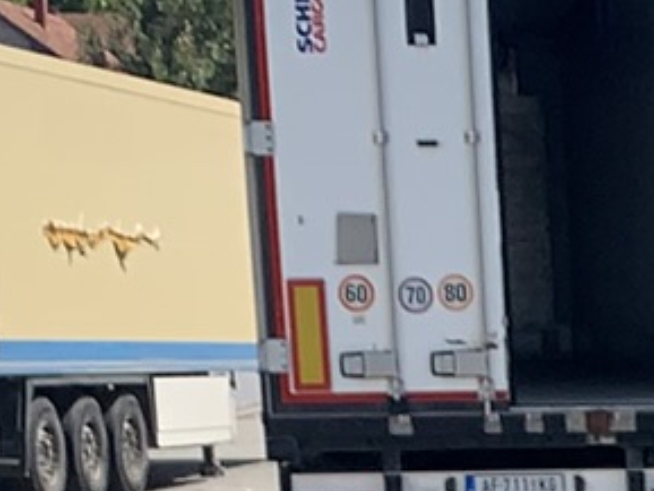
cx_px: 1007
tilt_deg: -16.0
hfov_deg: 10.4
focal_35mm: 184
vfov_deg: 7.3
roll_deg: -1.6
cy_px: 1373
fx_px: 3478
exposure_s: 1/1634
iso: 25
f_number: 1.8
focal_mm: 4.25
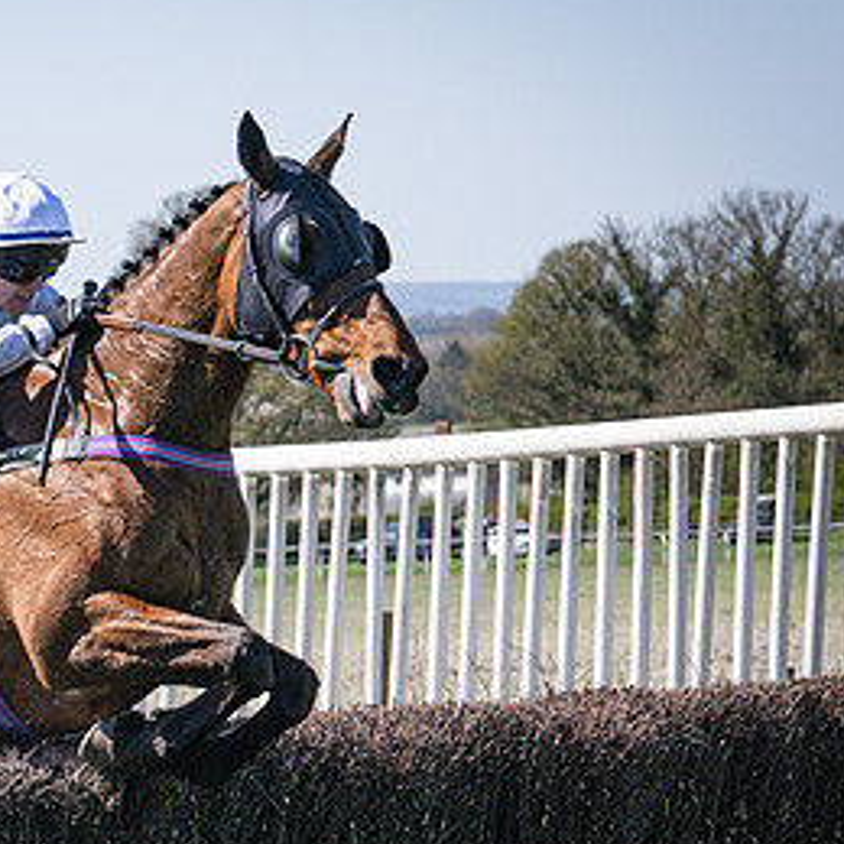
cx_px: 246
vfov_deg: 7.0
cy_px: 741
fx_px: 6869
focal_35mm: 249
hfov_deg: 7.0
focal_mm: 70
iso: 220
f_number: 5
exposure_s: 1/2000
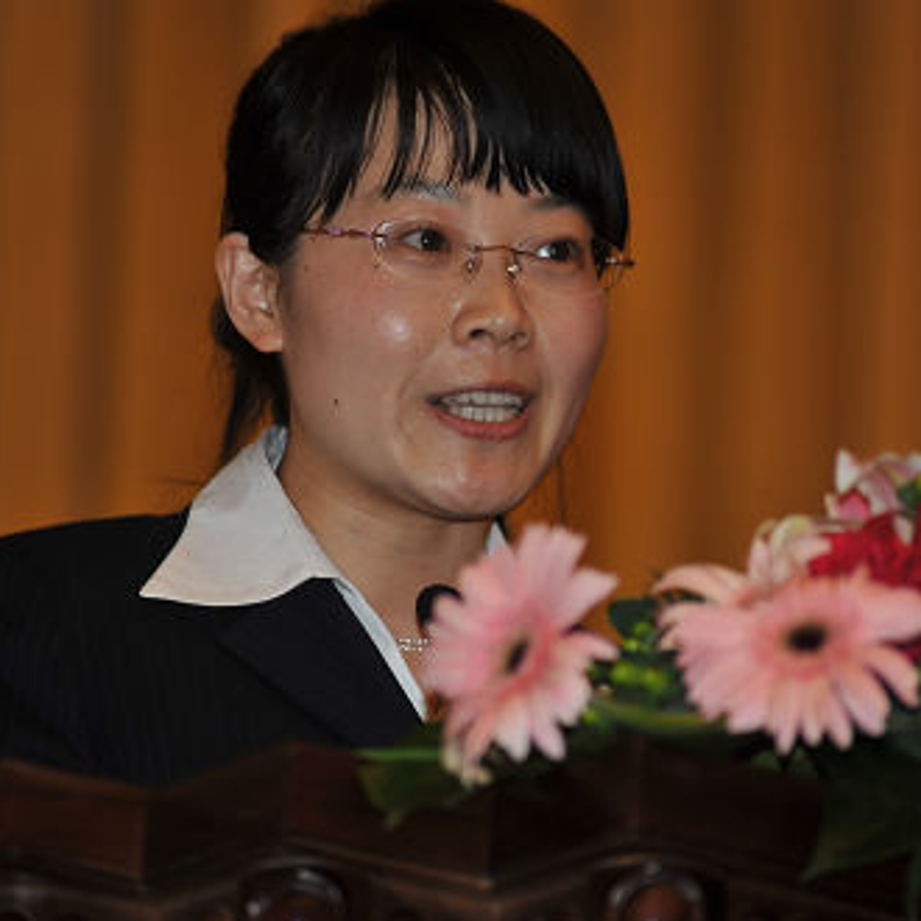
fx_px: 11619
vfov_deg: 4.5
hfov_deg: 4.5
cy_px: 462
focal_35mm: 386
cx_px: 511
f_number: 5.6
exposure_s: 1/60
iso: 320
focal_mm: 300
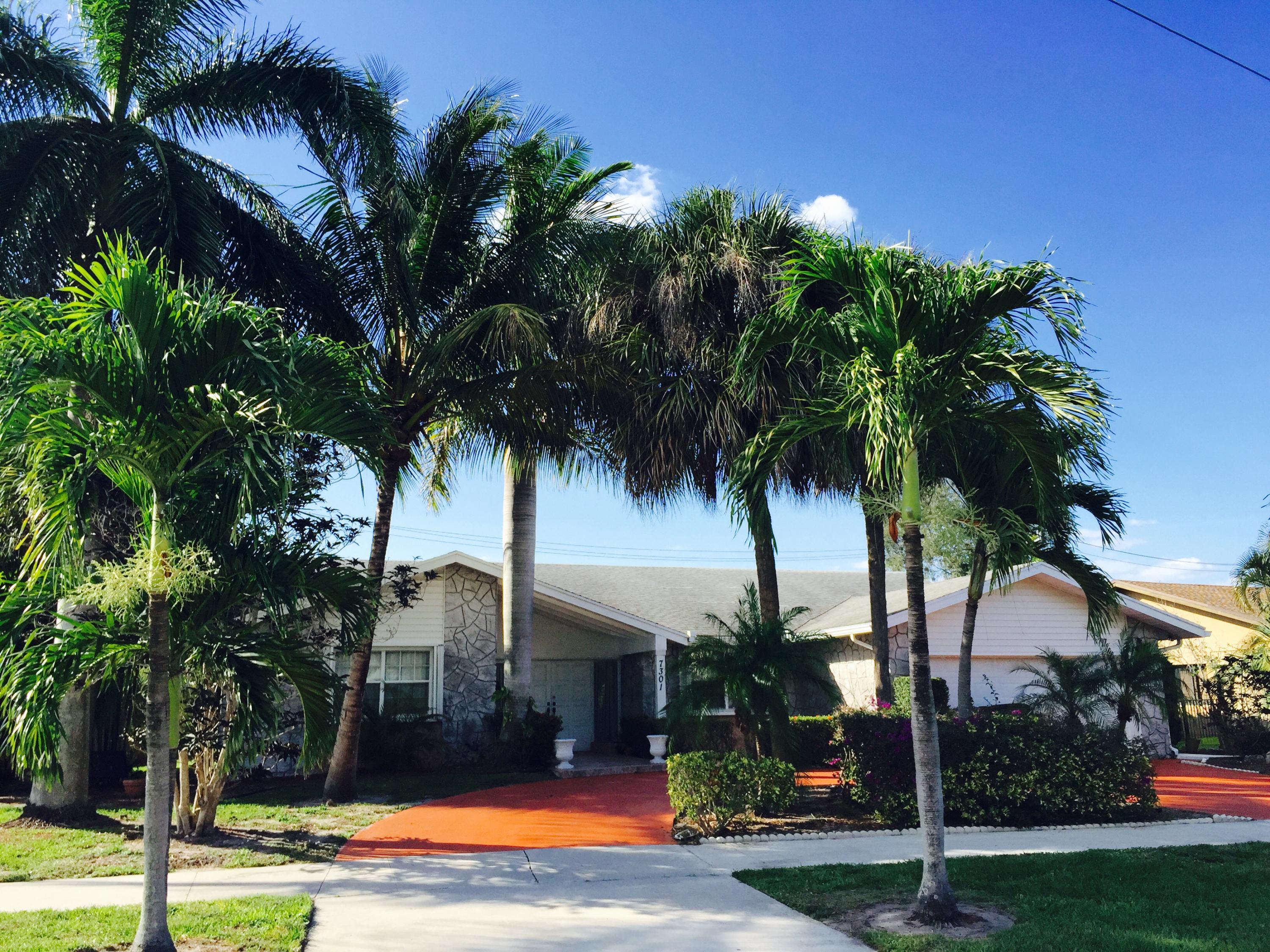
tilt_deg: +11.5
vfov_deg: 48.2
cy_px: 476
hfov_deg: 61.7
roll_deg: -0.5
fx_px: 1064
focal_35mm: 29
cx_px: 635
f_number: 2.2
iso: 32
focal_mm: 4.15
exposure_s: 1/1276
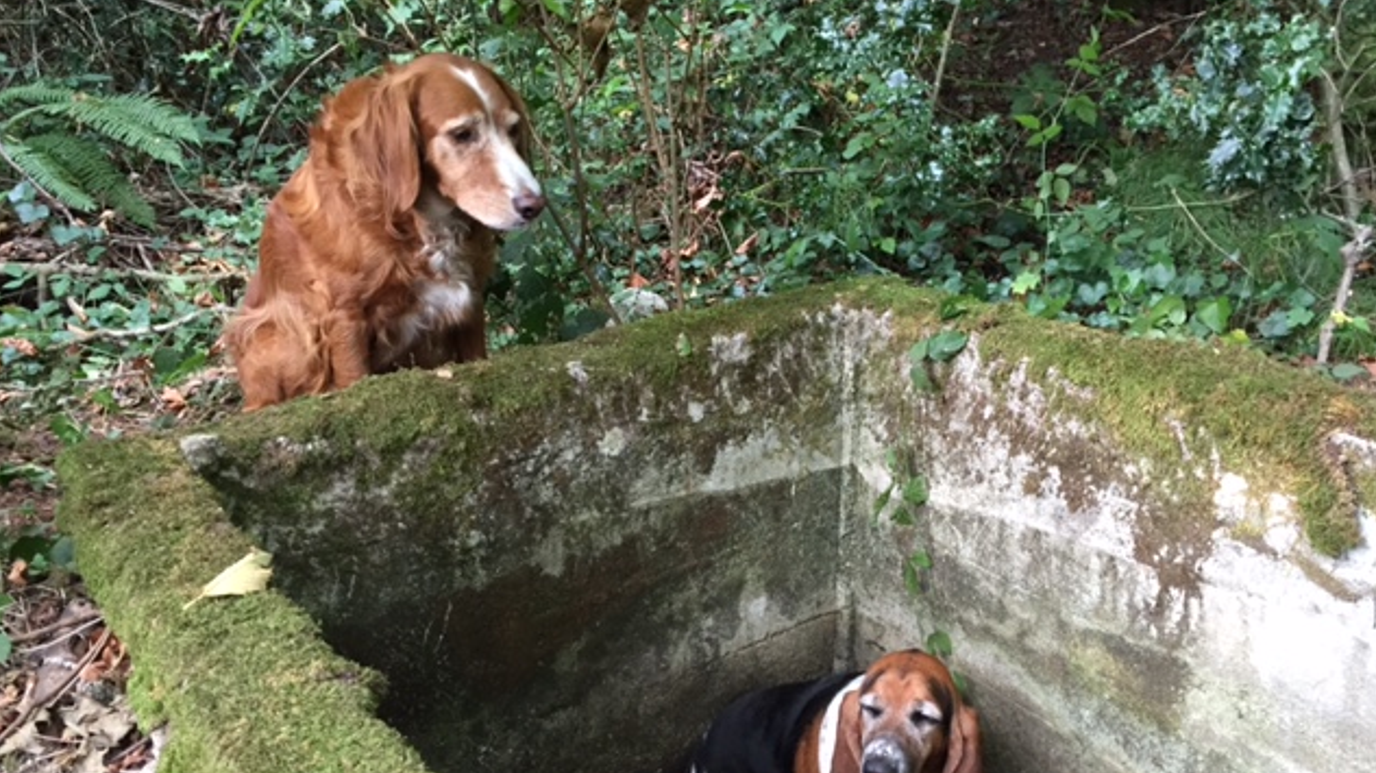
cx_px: 692
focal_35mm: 32
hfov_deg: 61.0
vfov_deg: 36.4
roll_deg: +2.0
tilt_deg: -25.4
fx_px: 1167
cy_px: 492
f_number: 2.2
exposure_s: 1/30
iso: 125
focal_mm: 4.15
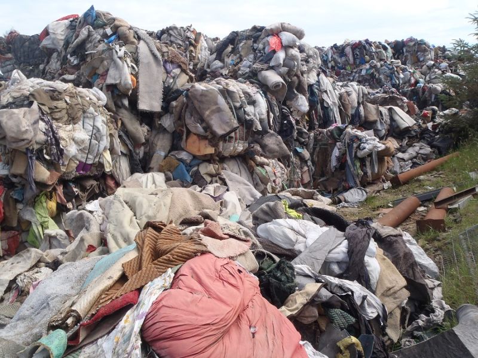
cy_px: 179
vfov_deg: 49.7
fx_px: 387
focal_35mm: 28
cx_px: 239
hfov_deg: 63.4
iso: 80
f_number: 4.5
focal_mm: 5
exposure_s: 1/320
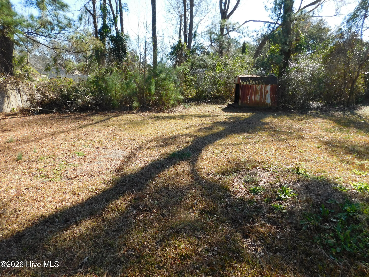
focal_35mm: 23
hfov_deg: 73.9
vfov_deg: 58.9
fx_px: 245
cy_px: 138
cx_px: 184
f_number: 3
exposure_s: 1/640
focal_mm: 4
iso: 125
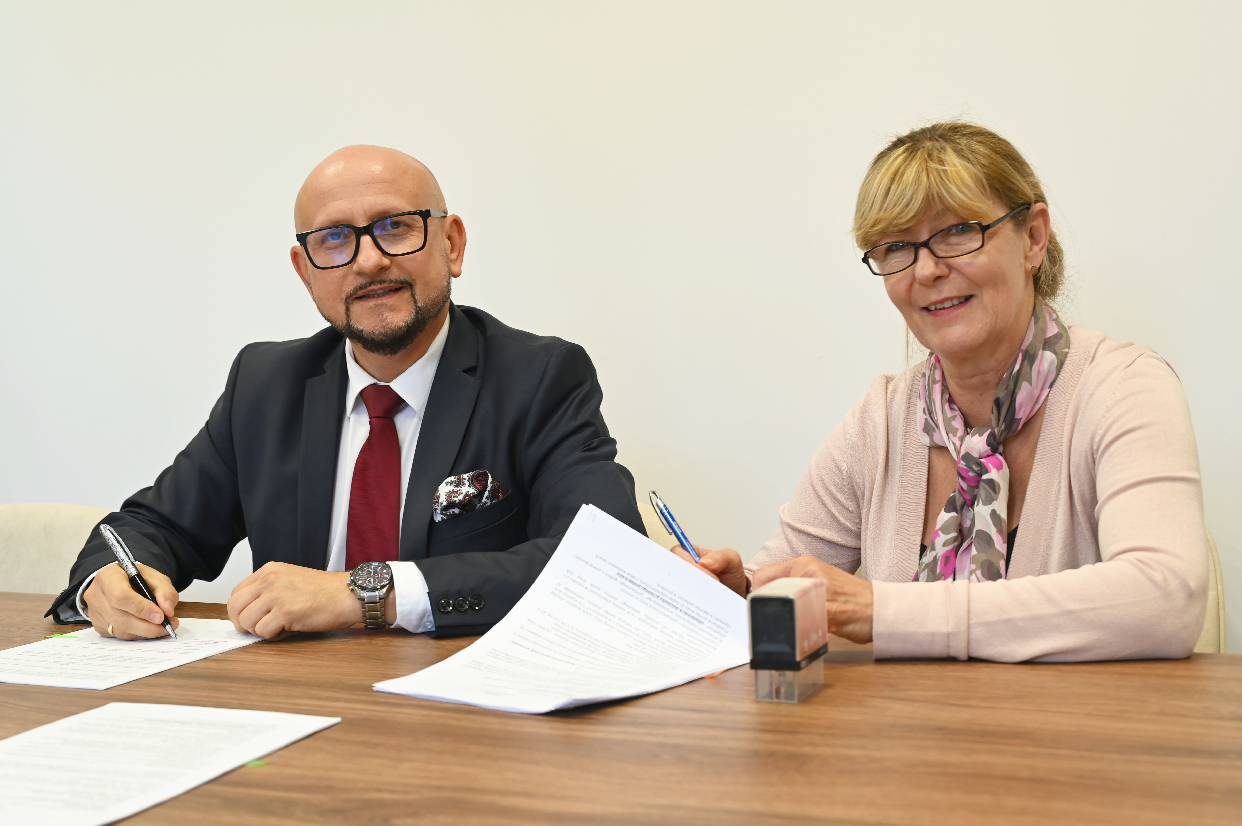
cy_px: 413
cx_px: 621
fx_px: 1586
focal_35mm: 46
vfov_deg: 29.2
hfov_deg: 42.8
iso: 500
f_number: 5
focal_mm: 46
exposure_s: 1/60
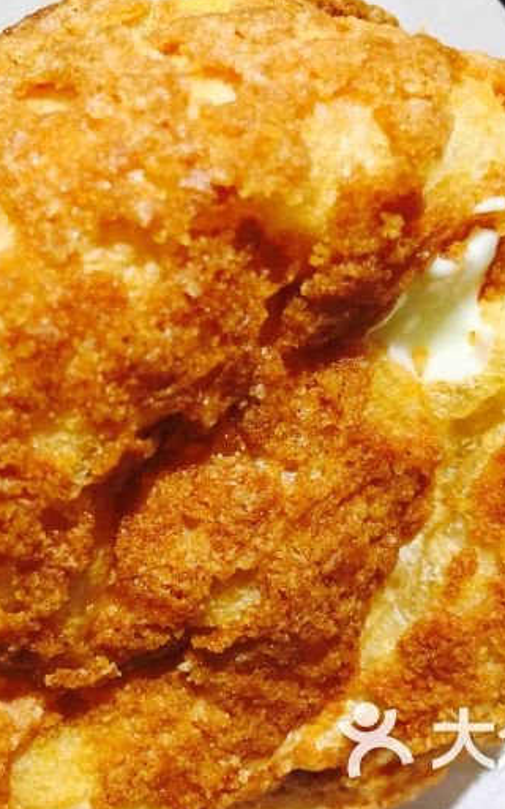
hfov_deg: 30.4
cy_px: 407
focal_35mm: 42
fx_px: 925
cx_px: 181
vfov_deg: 47.2
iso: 64
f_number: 2.2
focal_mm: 4.15
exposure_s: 1/33
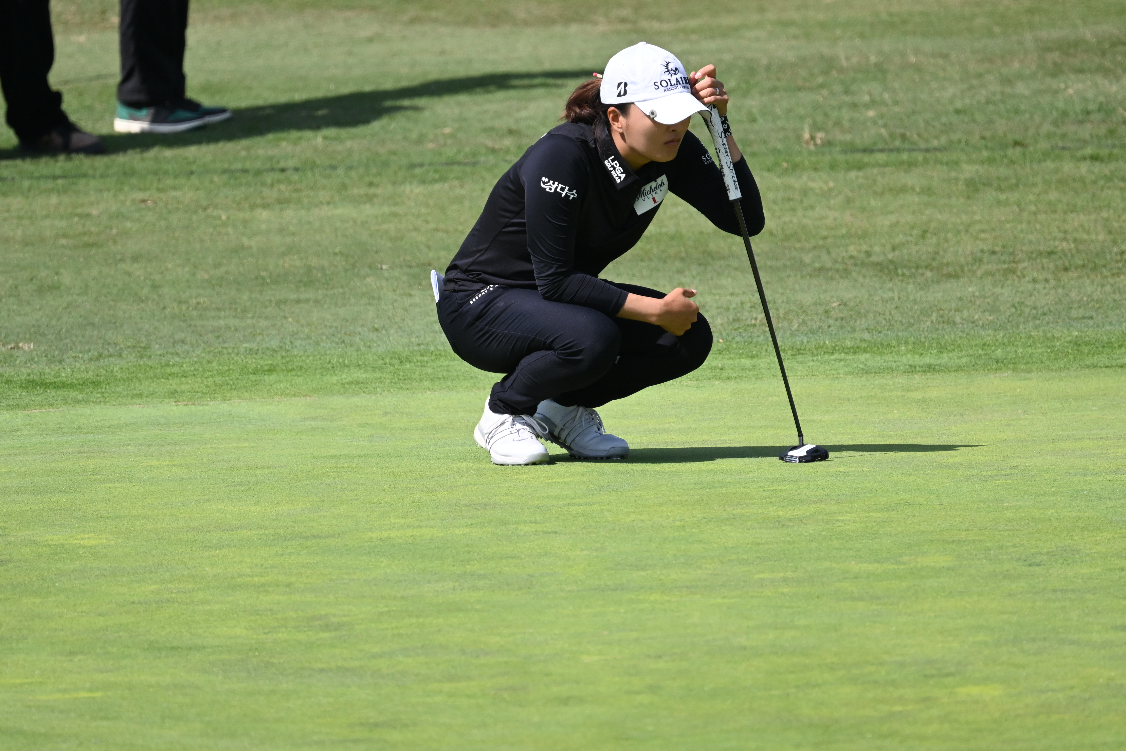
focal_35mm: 600
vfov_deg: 2.3
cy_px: 376
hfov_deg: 3.4
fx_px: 18765
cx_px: 563
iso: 800
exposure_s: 1/4000
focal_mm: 400
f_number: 5.6
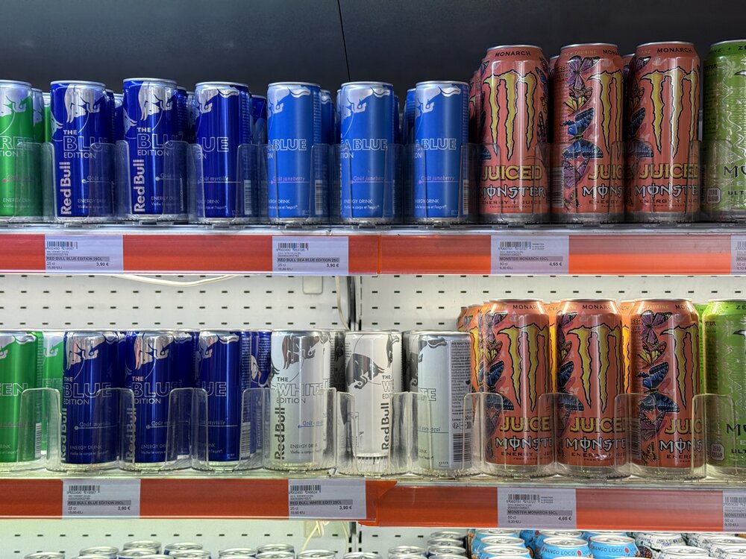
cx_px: 373
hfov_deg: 39.7
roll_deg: -0.3
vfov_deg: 30.3
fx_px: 1034
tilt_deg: +4.7
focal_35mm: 48
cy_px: 280
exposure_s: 1/100
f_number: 1.78
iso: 50
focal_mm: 6.76
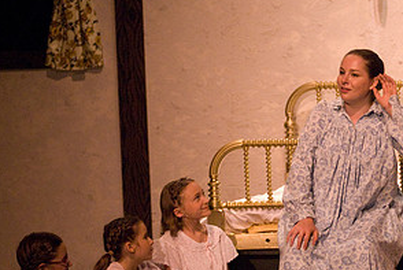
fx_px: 3644
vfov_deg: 4.2
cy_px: 191
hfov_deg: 6.3
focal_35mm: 325
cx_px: 329
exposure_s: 1/160
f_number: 2.8
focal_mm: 110
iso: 1600
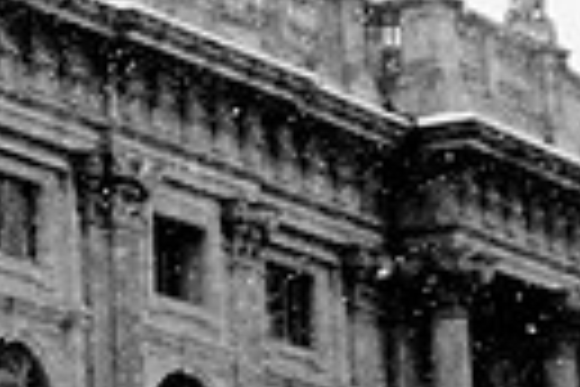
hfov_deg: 7.7
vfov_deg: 5.3
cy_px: 236
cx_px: -517
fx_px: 4140
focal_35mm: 257
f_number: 3.8
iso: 500
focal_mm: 38
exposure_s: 1/2500
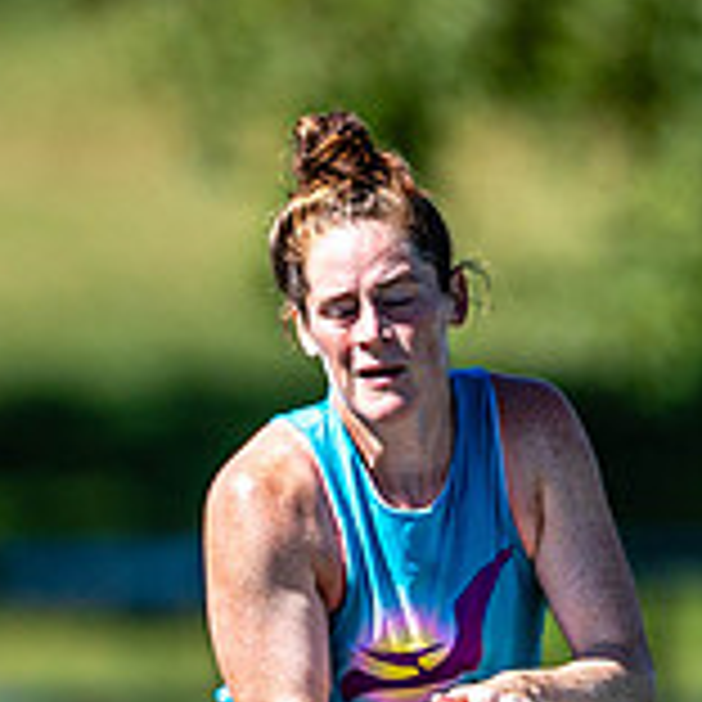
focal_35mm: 2364
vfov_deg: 0.7
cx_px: -19
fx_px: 54239
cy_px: 786
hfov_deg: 0.7
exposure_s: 1/2500
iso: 100
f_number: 2.8
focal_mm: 400
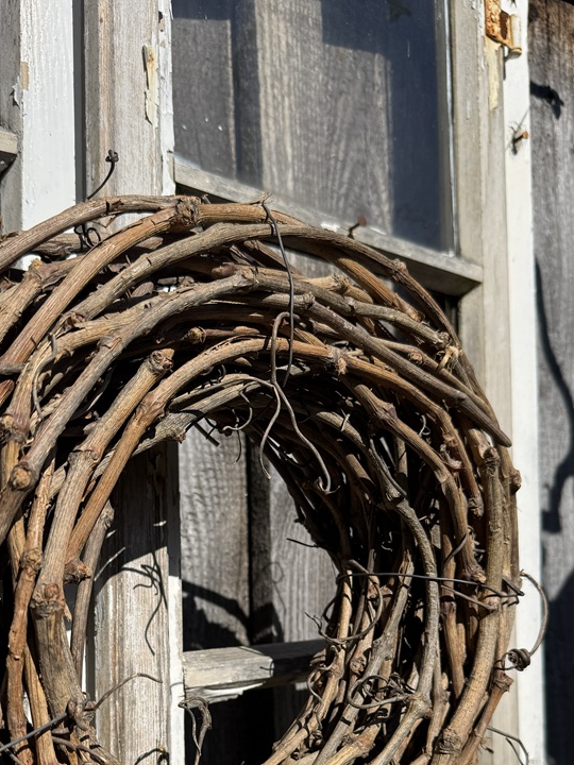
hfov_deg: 35.7
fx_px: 884
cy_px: 612
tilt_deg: -0.2
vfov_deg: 44.5
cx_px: 209
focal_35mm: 40
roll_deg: +0.3
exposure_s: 1/6410
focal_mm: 6.76
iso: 80
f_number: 1.78
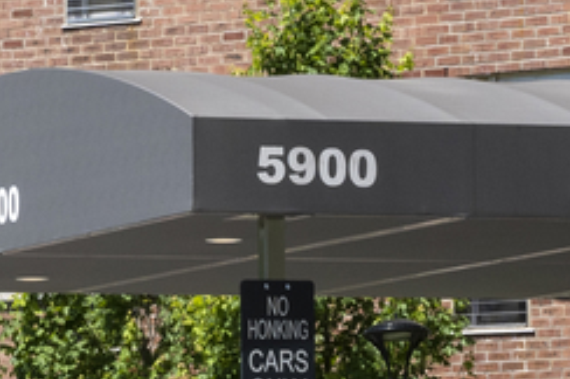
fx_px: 6356
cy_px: 915
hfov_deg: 5.1
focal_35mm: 402
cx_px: -395
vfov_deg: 3.4
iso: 160
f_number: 11
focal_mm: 51
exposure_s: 1/320
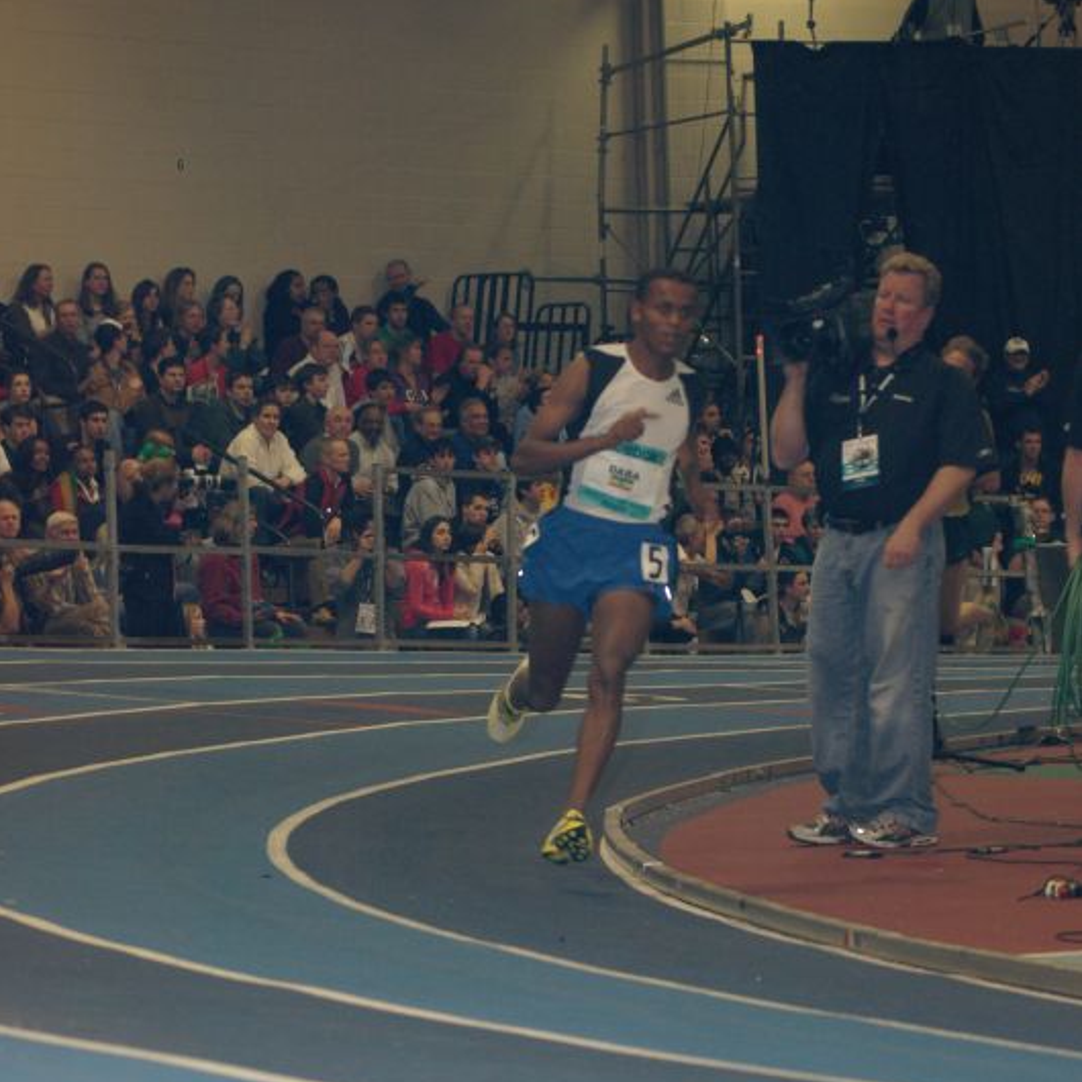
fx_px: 5446
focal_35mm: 154
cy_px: 504
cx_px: 541
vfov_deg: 11.3
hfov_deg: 11.3
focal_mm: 80
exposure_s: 1/125
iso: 800
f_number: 6.3
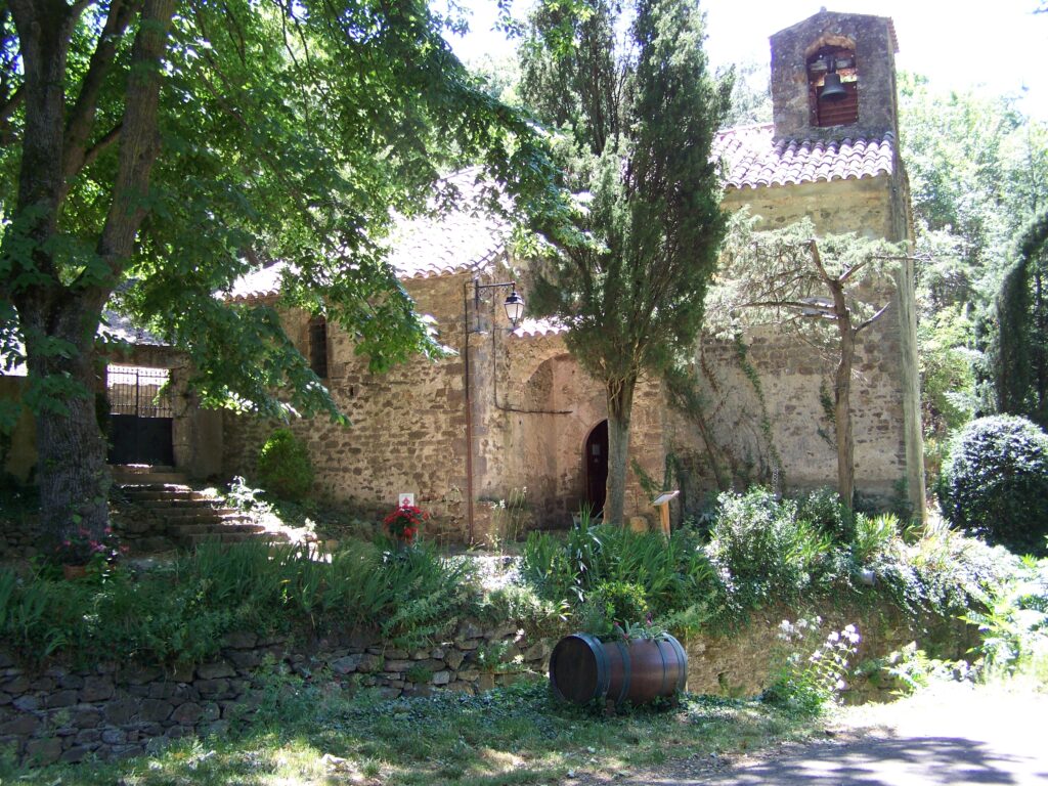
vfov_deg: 37.7
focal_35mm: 38
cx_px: 524
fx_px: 1150
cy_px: 393
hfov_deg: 49.0
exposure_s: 1/60
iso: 64
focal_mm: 6.3
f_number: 2.8
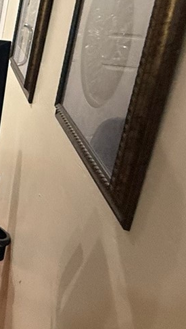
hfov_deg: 14.7
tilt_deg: -13.8
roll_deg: -1.6
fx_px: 438
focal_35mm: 50
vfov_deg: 39.0
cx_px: -264
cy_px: 47
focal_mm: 2.22
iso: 250
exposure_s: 1/60
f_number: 2.2
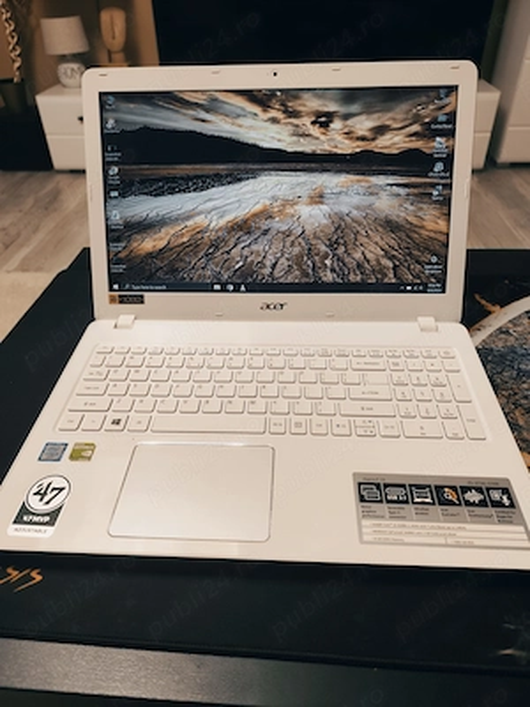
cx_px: 265
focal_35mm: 23
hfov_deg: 58.9
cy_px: 354
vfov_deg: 73.9
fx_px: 470
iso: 250
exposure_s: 1/50
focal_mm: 6.19
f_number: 1.65
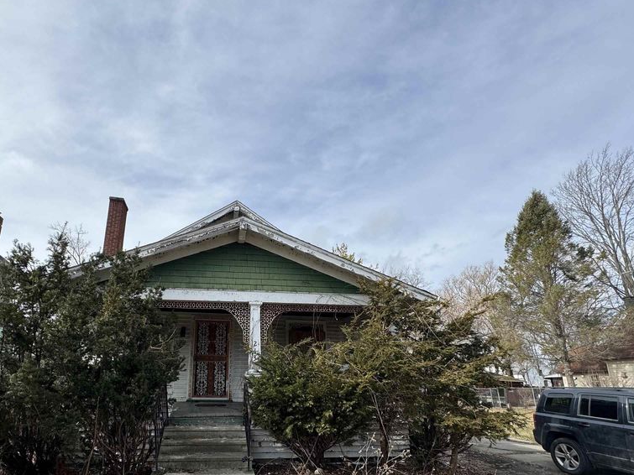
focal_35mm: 19
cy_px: 301
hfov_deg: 83.7
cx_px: 255
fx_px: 348
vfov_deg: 67.5
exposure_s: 1/1236
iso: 40
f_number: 2.2
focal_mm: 2.22
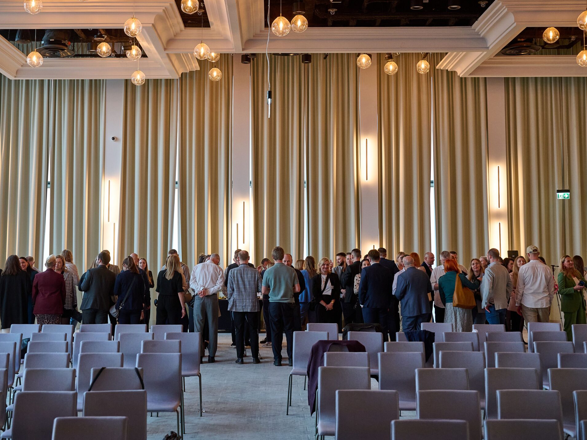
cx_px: 256
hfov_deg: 42.0
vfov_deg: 32.1
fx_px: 763
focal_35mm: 45
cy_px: 191
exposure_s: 1/200
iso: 1250
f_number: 2.8
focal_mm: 35
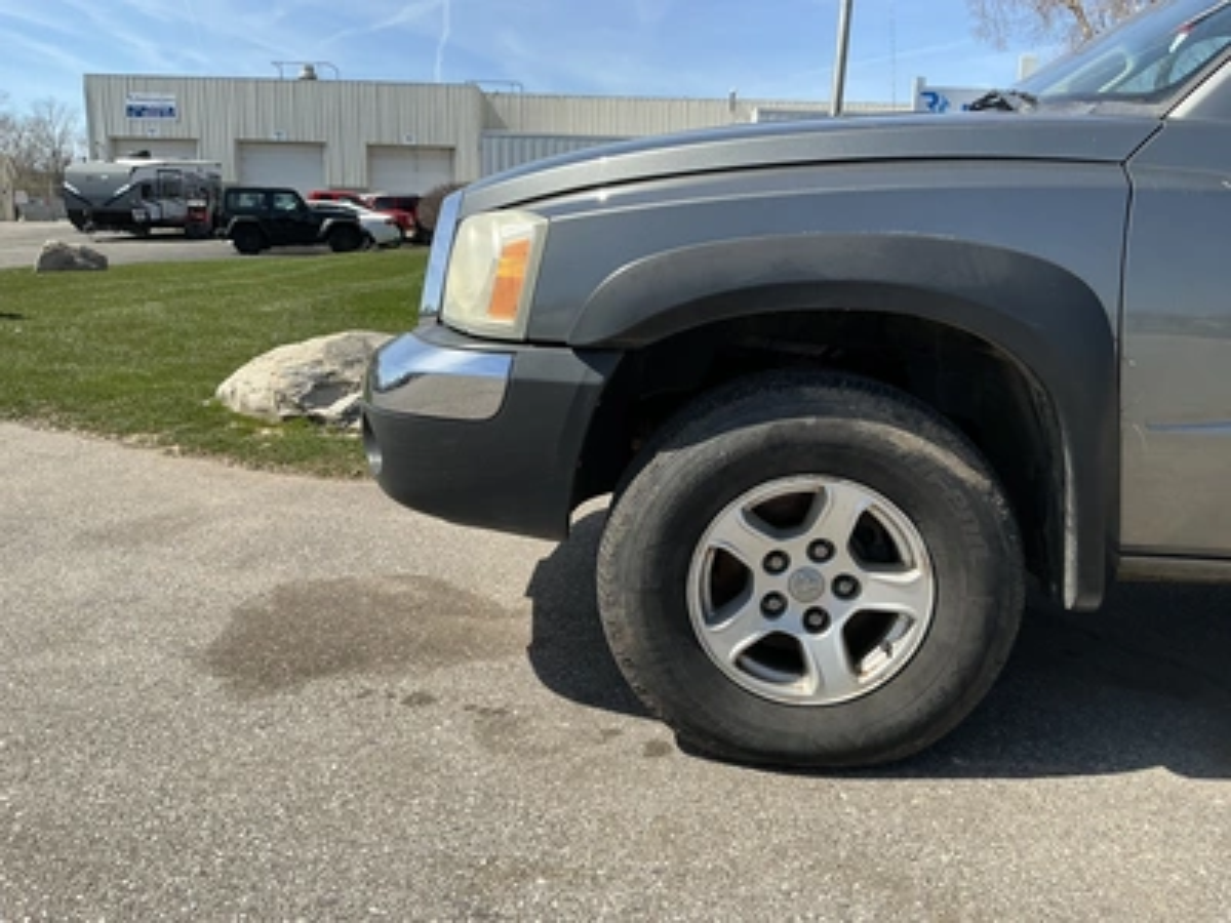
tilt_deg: -12.3
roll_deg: -1.0
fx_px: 996
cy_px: 462
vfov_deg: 49.7
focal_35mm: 28
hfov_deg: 63.4
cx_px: 616
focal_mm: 3
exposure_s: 1/1311
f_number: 1.8
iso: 25
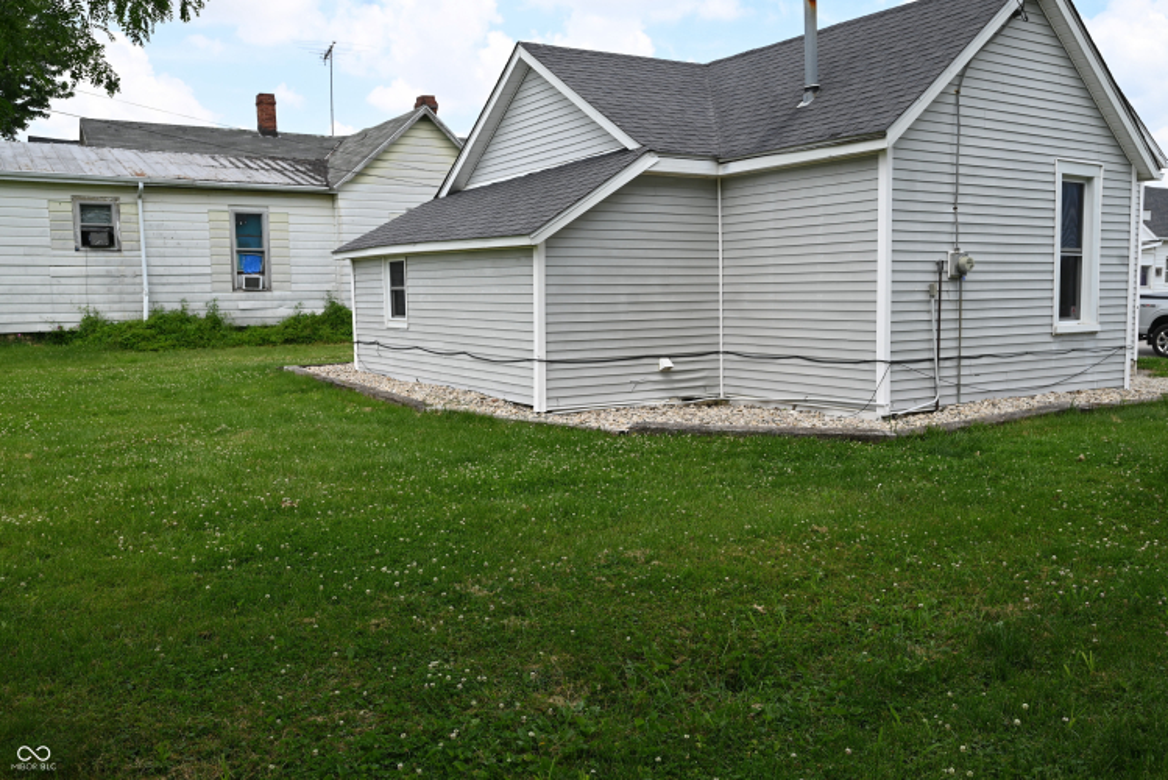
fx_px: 941
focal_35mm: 29
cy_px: 390
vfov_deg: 45.0
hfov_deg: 63.6
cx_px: 584
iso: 100
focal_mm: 29
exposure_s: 1/200
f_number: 7.1
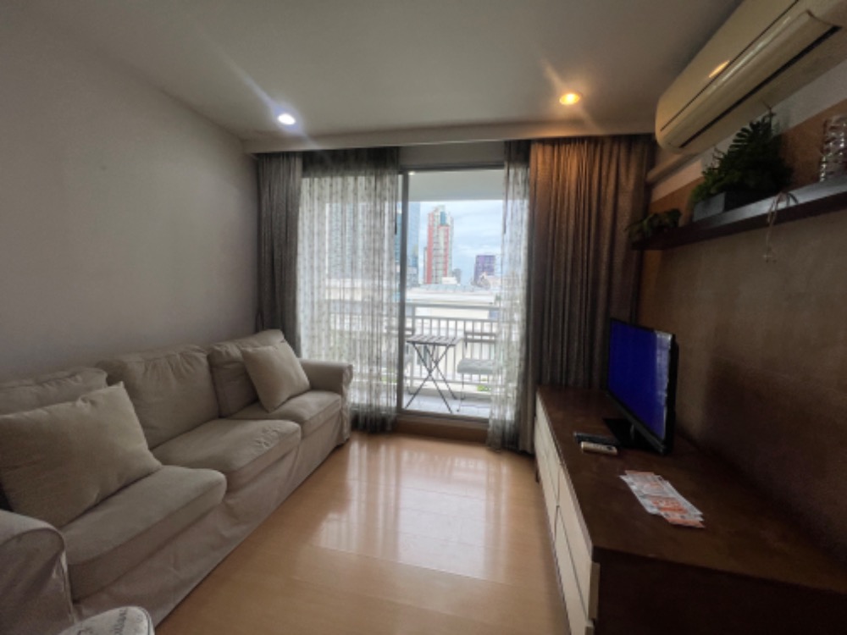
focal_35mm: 13
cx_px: 424
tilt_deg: -3.0
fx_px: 318
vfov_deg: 89.9
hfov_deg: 106.2
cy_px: 318
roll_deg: -3.1
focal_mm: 1.57
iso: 32
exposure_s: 1/204
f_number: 1.8
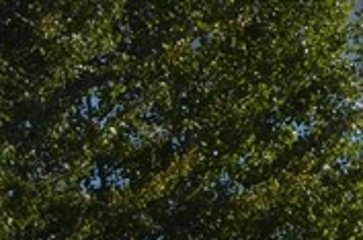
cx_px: 1035
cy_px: -206
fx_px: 2233
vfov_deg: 6.0
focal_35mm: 222
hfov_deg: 8.1
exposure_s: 1/320
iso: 100
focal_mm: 24
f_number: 9
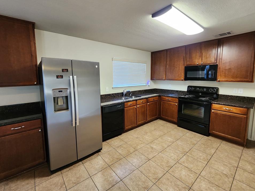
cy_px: 88
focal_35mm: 14
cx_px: 120
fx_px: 103
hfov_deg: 101.9
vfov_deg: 85.5
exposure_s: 1/60
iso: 320
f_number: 2.2
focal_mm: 2.2
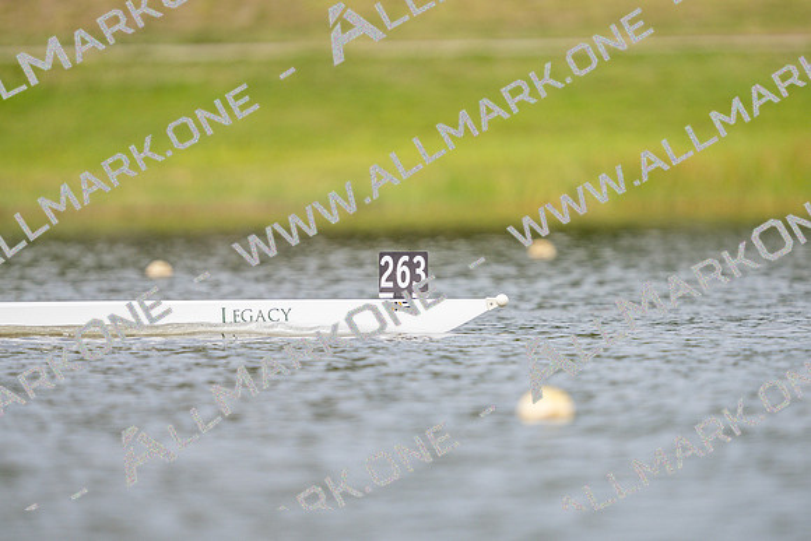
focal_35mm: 900
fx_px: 20279
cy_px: 270
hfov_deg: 2.3
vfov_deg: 1.5
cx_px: 406
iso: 200
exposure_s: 1/2500
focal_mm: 600
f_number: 4
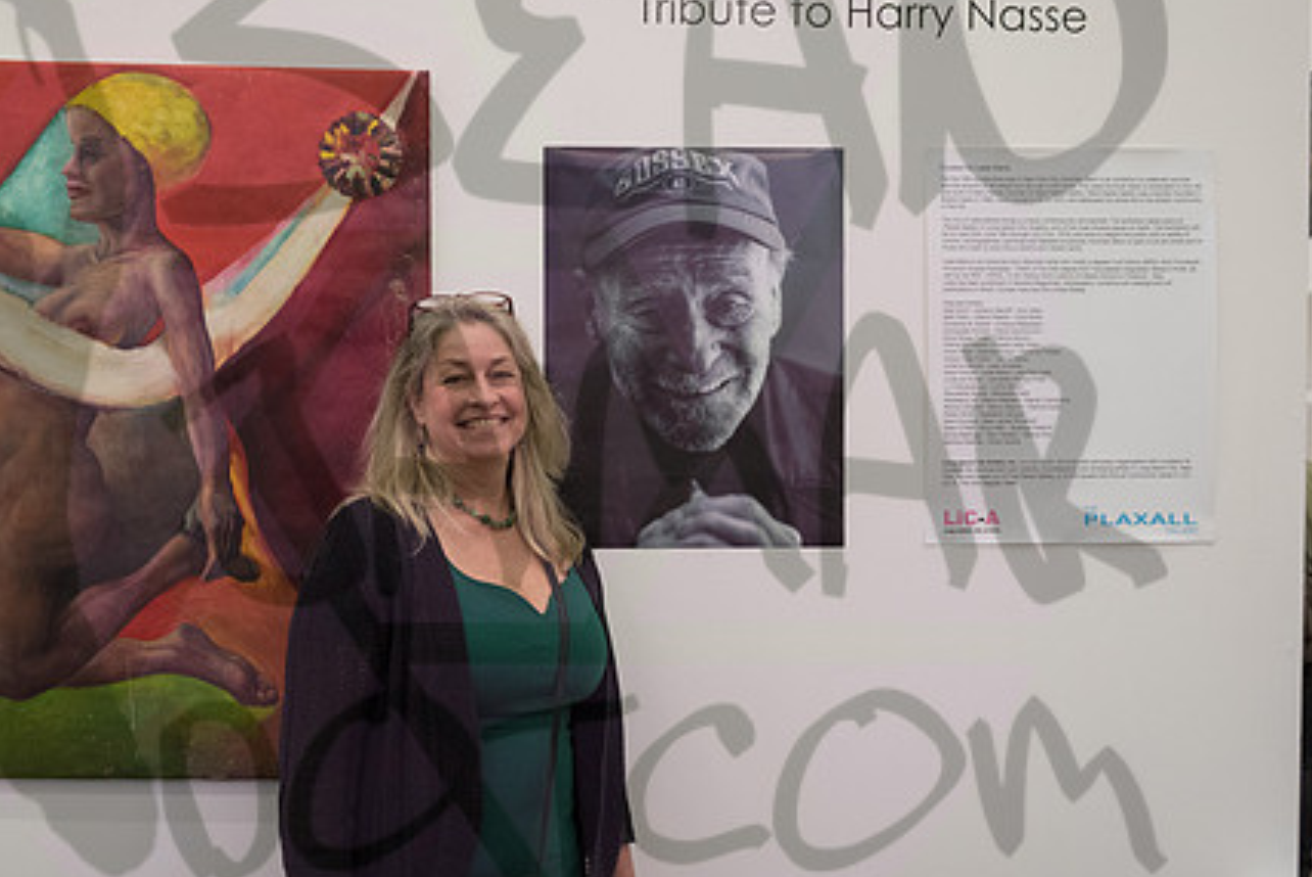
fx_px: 1532
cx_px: 494
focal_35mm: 42
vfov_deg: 31.9
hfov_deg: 46.0
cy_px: 449
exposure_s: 1/500
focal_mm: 31
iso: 3200
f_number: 4.5
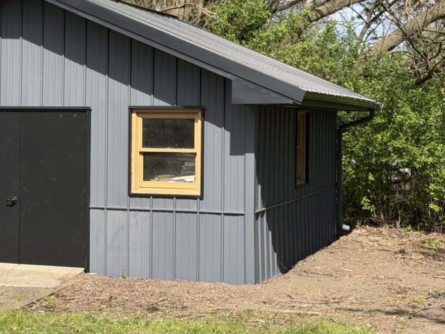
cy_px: 122
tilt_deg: -0.2
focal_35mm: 84
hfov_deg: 22.9
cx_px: 79
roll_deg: -1.3
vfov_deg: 17.5
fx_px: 1080
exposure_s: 1/3378
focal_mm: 6.76
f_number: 1.78
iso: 64
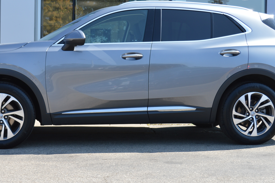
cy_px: 86
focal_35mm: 67
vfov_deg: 20.3
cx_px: 109
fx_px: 510
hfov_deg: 30.1
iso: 100
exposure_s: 1/160
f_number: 6.3
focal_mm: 29
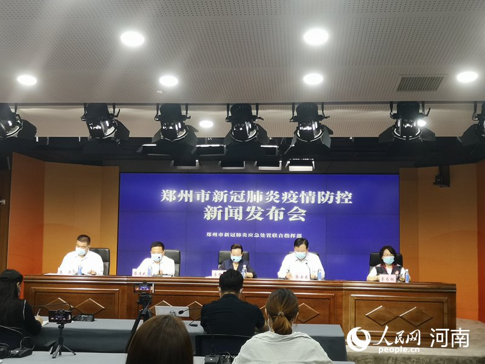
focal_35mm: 44
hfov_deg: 42.9
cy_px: 182
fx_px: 616
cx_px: 242
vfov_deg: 32.9
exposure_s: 1/50
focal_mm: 3.95
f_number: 1.8
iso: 80
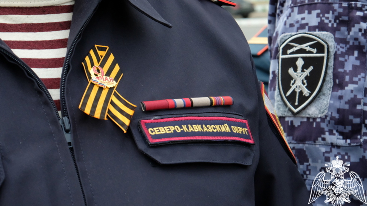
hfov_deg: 23.9
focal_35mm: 89
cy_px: 92
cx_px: 184
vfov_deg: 13.6
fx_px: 866
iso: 4000
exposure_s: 1/1800
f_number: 9
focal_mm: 55
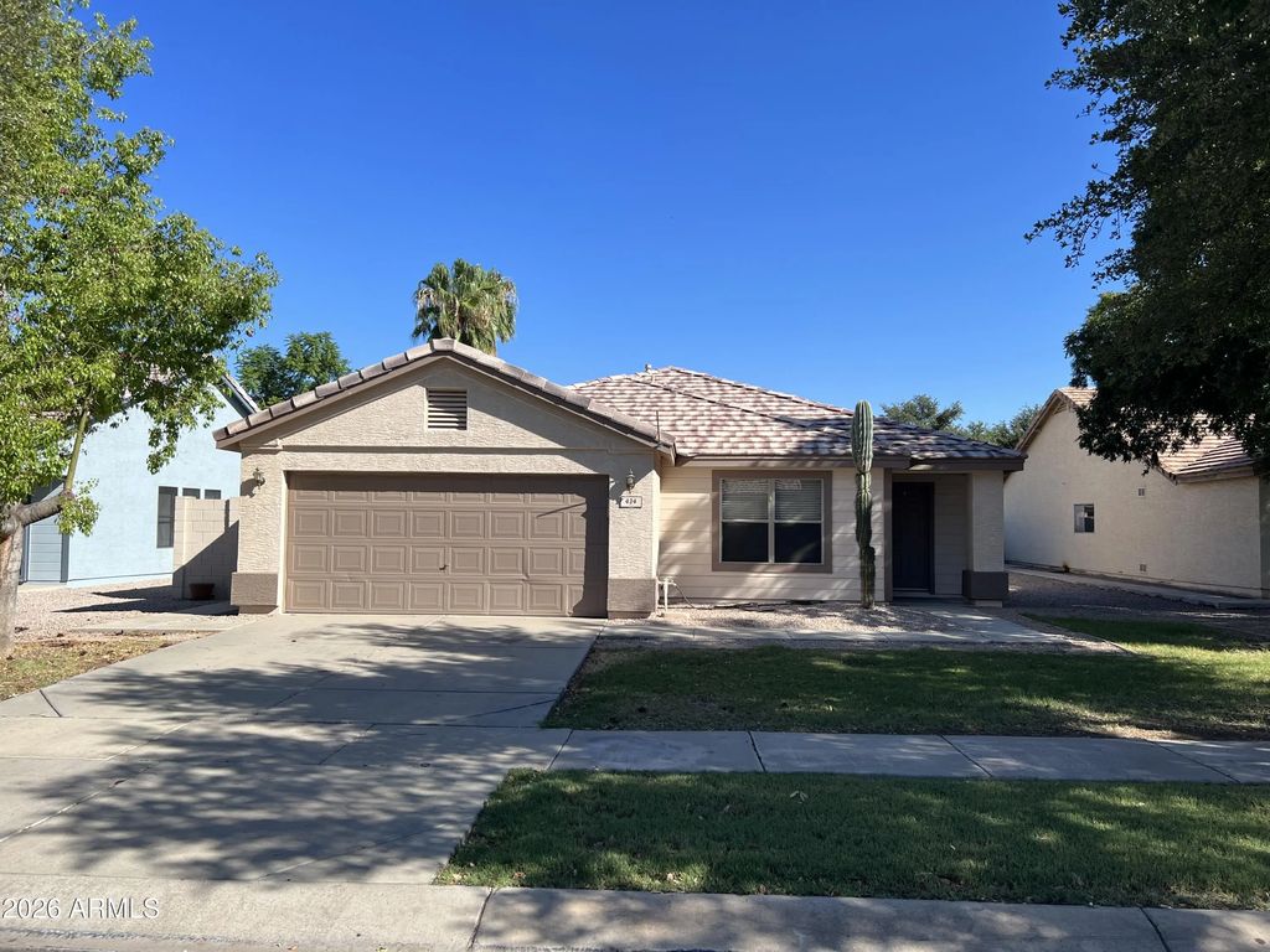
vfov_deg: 53.1
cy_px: 476
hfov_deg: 67.3
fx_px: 954
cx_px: 635
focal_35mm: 26
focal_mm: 5.7
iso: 50
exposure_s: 1/2994
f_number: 1.5
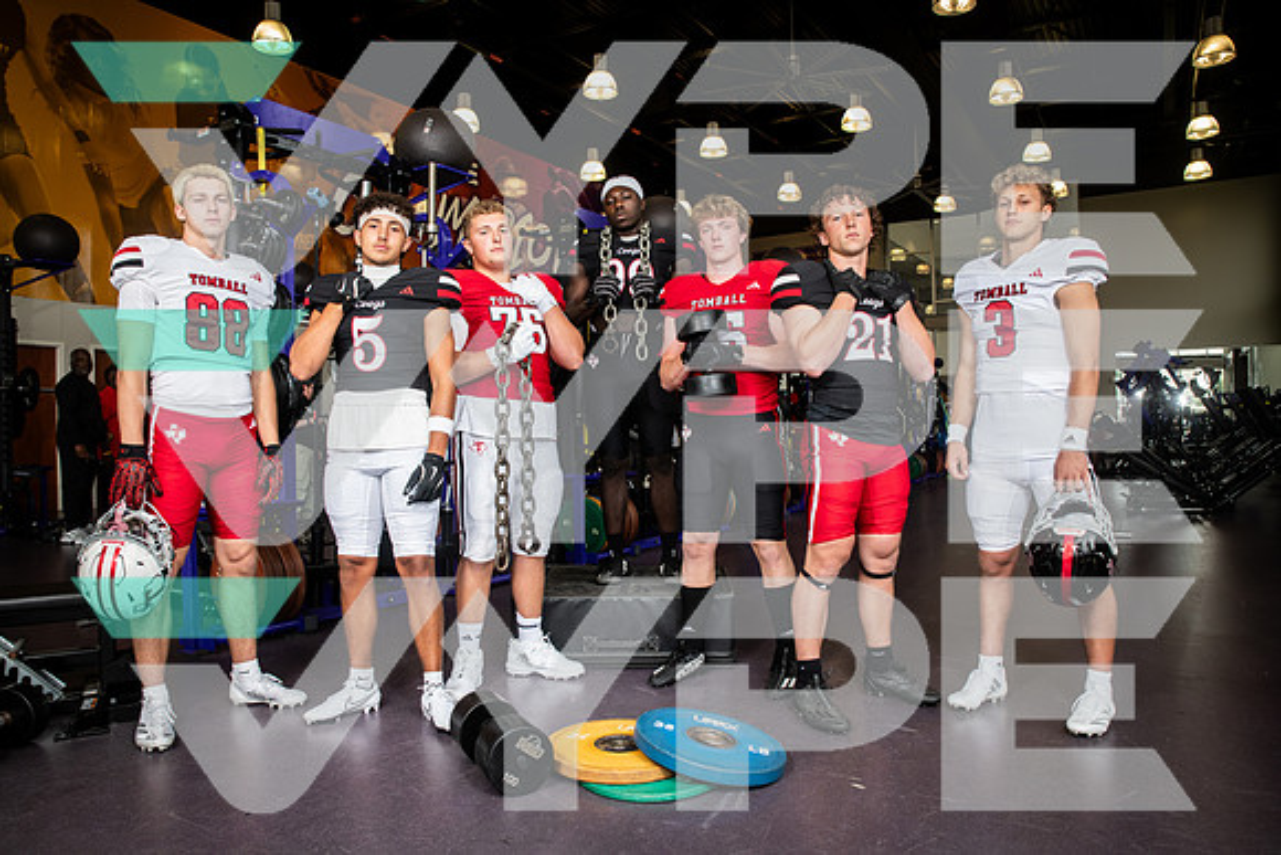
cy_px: 428
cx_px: 640
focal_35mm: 24
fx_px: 854
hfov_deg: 73.7
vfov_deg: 53.2
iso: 500
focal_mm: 24
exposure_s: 1/250
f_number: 5.6
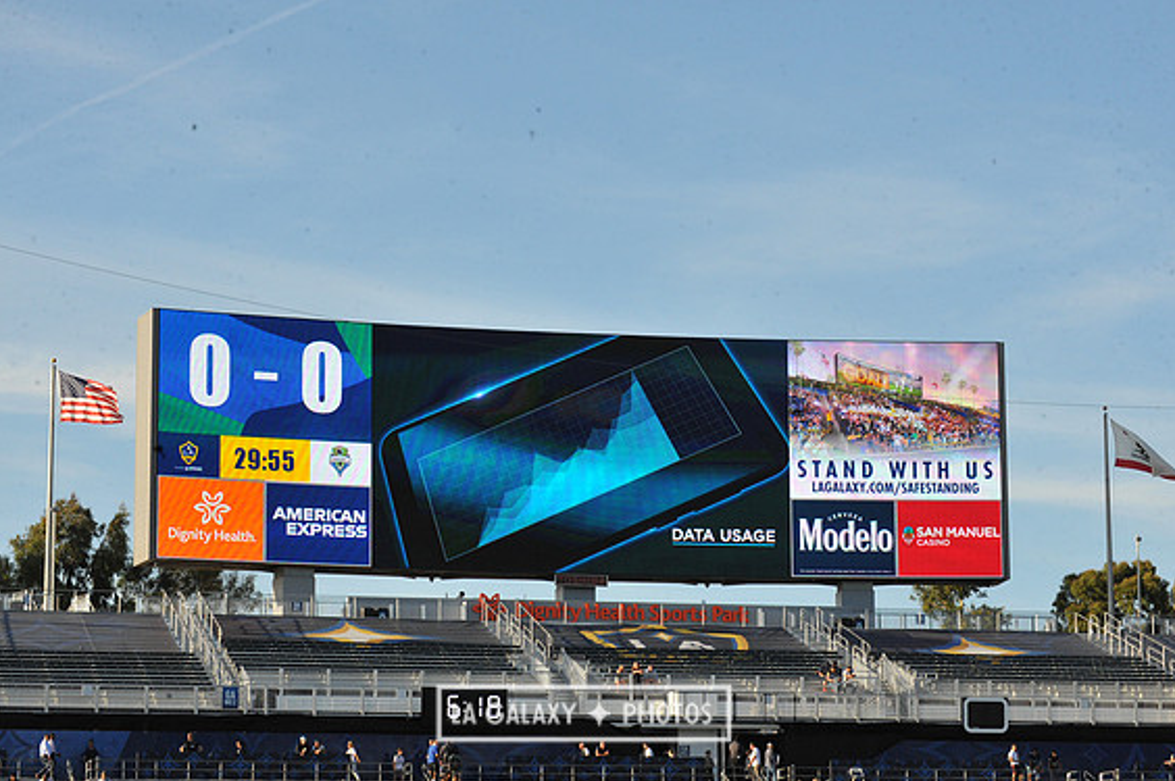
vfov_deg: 12.7
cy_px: 400
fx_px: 3522
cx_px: 583
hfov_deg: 18.9
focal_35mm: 108
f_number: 16
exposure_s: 1/1000
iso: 1600
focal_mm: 105
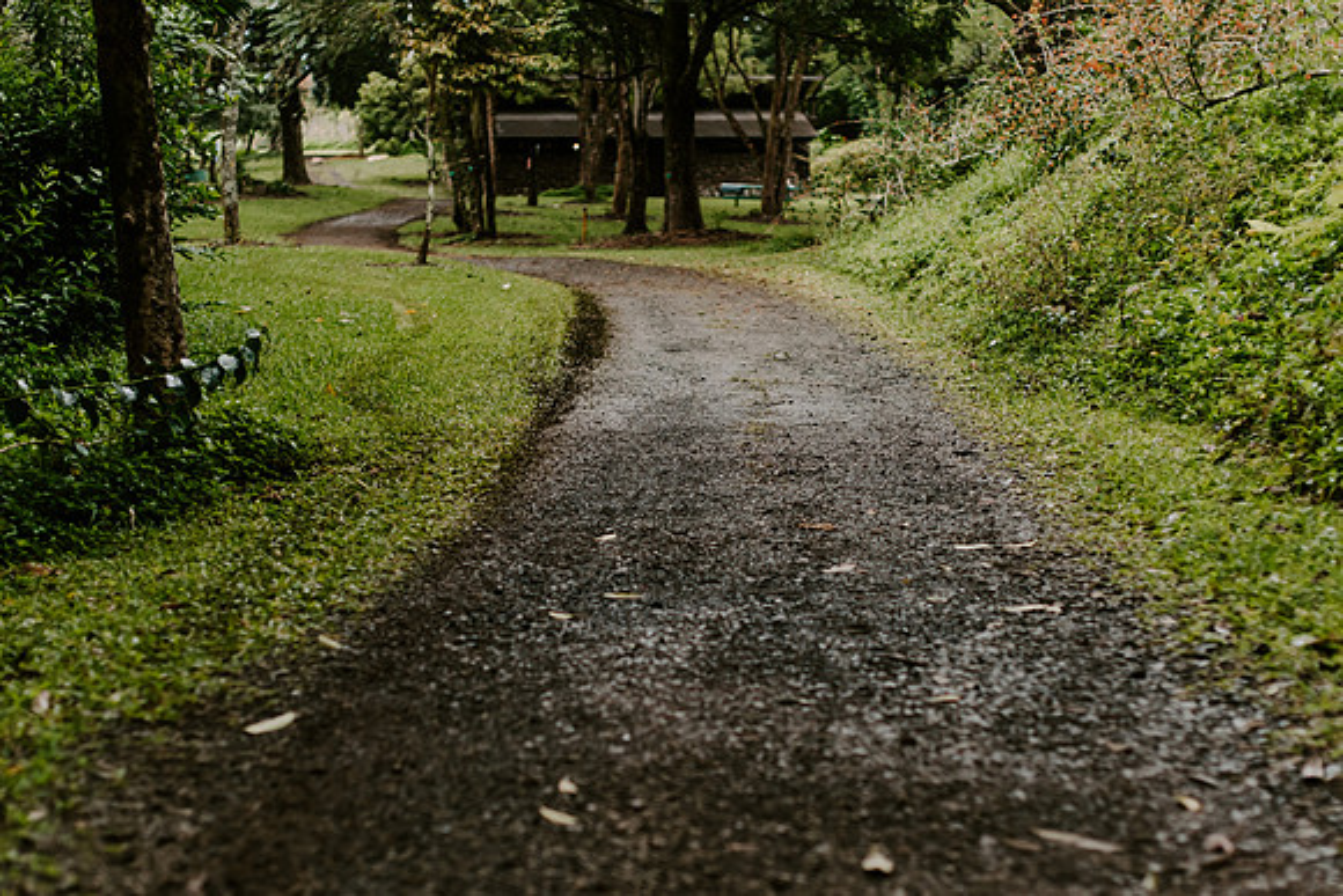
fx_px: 2434
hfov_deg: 30.8
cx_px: 672
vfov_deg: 20.8
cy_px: 547
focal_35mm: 65
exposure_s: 1/2000
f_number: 2
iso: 400
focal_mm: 50
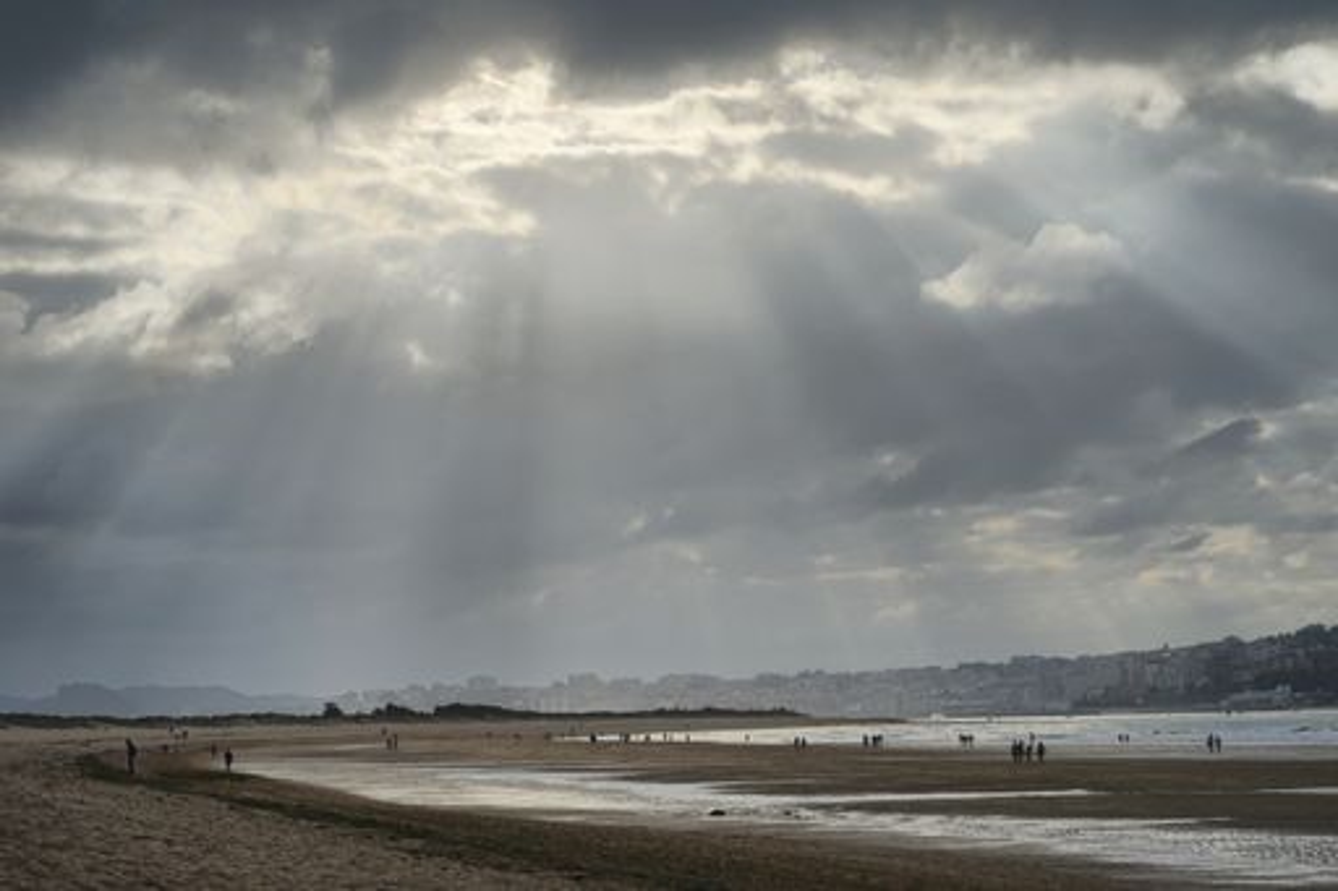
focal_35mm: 83
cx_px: 669
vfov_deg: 16.4
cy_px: 446
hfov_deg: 24.5
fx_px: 3084
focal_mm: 83
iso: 100
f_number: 7.1
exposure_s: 1/667
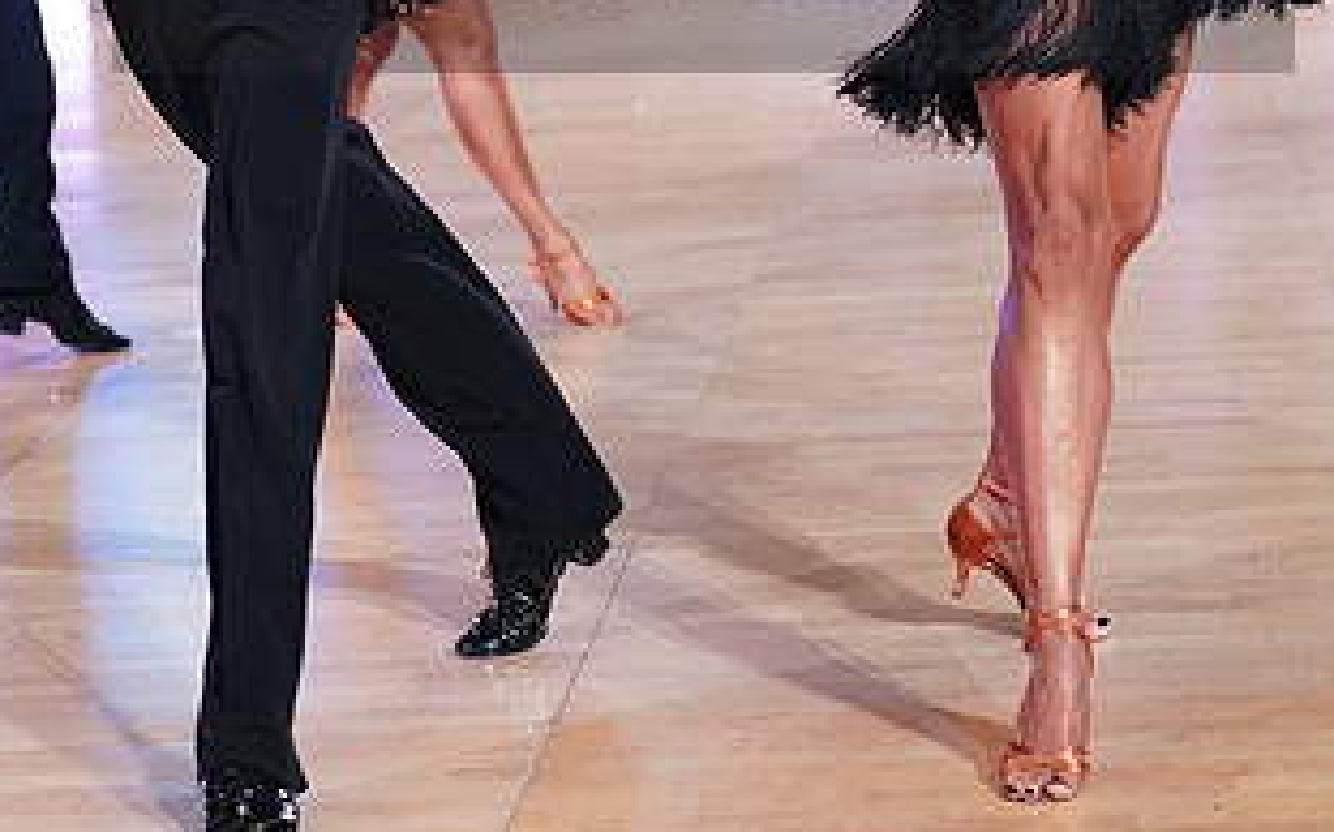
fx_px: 4833
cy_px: -69
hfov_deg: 15.7
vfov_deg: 9.7
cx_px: 706
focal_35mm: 133
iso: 2000
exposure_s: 1/400
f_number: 2.8
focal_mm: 70
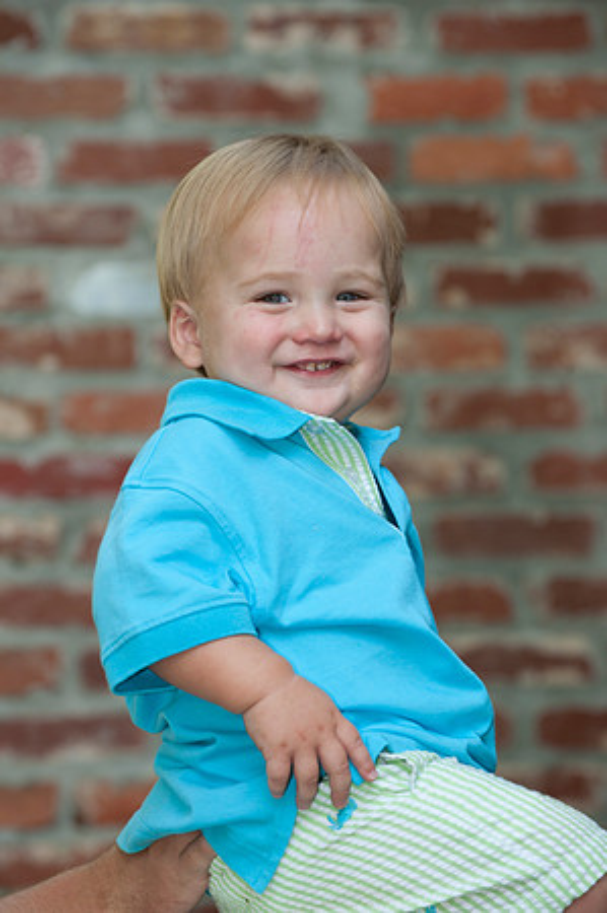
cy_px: 456
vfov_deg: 12.1
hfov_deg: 8.1
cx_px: 304
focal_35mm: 170
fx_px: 4309
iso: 250
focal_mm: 170
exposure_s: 1/100
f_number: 5.6
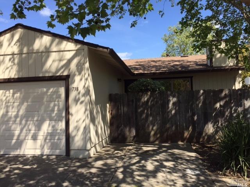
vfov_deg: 48.2
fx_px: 209
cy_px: 94
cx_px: 125
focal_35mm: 29
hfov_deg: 61.7
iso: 32
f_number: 2.2
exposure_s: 1/1236
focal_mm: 4.15
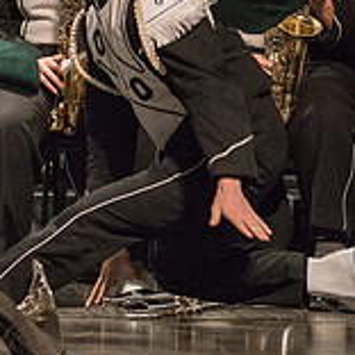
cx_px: -303
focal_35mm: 947
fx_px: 10988
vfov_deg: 1.9
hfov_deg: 1.8
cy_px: -10
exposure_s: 1/500
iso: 4000
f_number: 2.8
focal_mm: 300
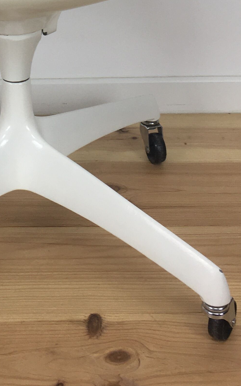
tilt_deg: -17.5
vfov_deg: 24.8
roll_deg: +1.9
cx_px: 16
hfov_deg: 16.5
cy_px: -32
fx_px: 820
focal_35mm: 78
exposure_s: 1/50
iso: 32
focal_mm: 4.15
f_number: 2.2
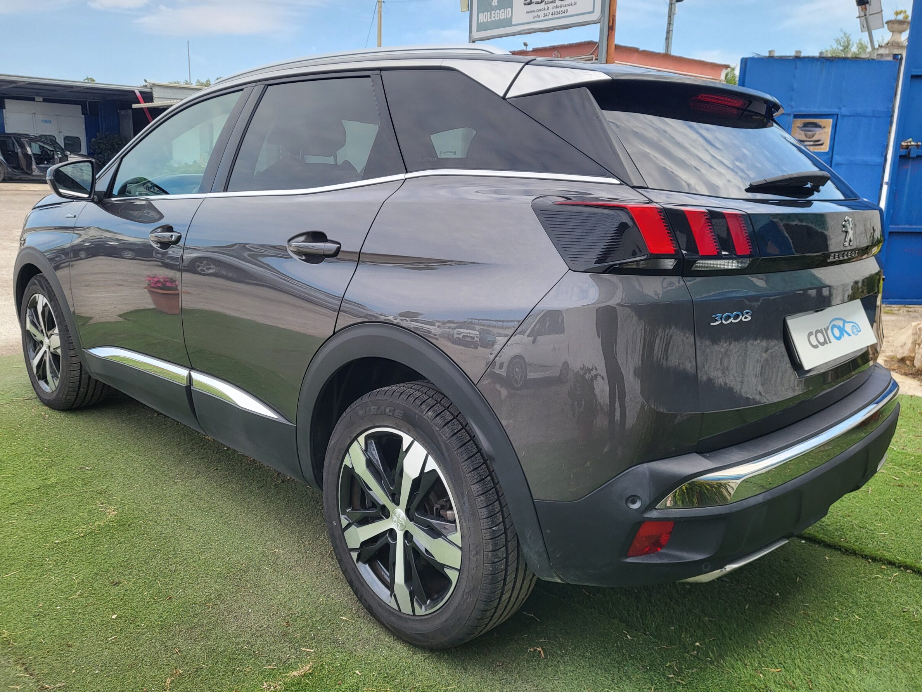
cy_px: 321
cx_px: 483
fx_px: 746
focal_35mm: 28
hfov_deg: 63.4
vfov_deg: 49.7
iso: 50
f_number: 1.8
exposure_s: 1/1293
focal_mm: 4.25
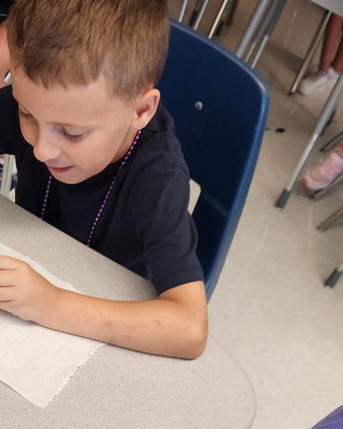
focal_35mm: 58
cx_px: 144
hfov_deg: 26.2
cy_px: 468
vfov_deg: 29.4
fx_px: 736
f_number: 1.8
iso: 200
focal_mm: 5.4
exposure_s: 1/120
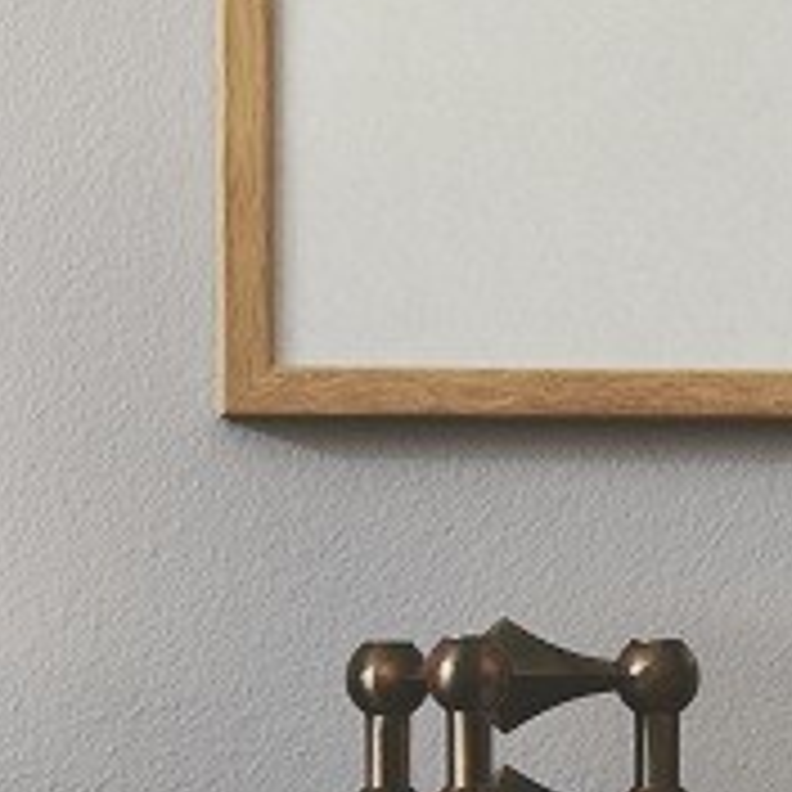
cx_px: -99
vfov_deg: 4.3
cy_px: 32
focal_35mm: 411
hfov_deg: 4.3
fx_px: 10639
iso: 100
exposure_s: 3
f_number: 5.6
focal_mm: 85
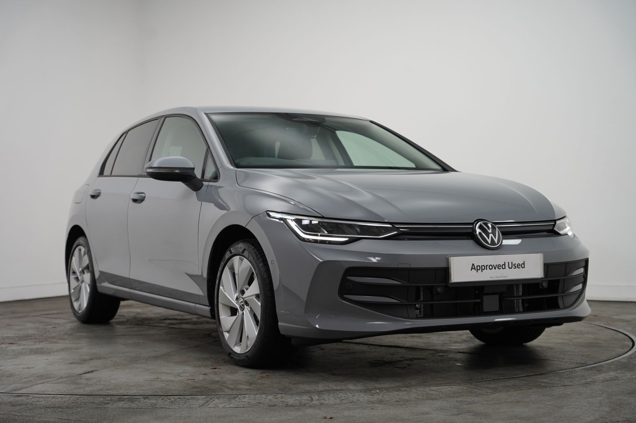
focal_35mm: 57
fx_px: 1001
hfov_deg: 35.3
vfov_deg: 23.9
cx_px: 318
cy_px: 212
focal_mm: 56.7
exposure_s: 1/160
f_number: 4
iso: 1000
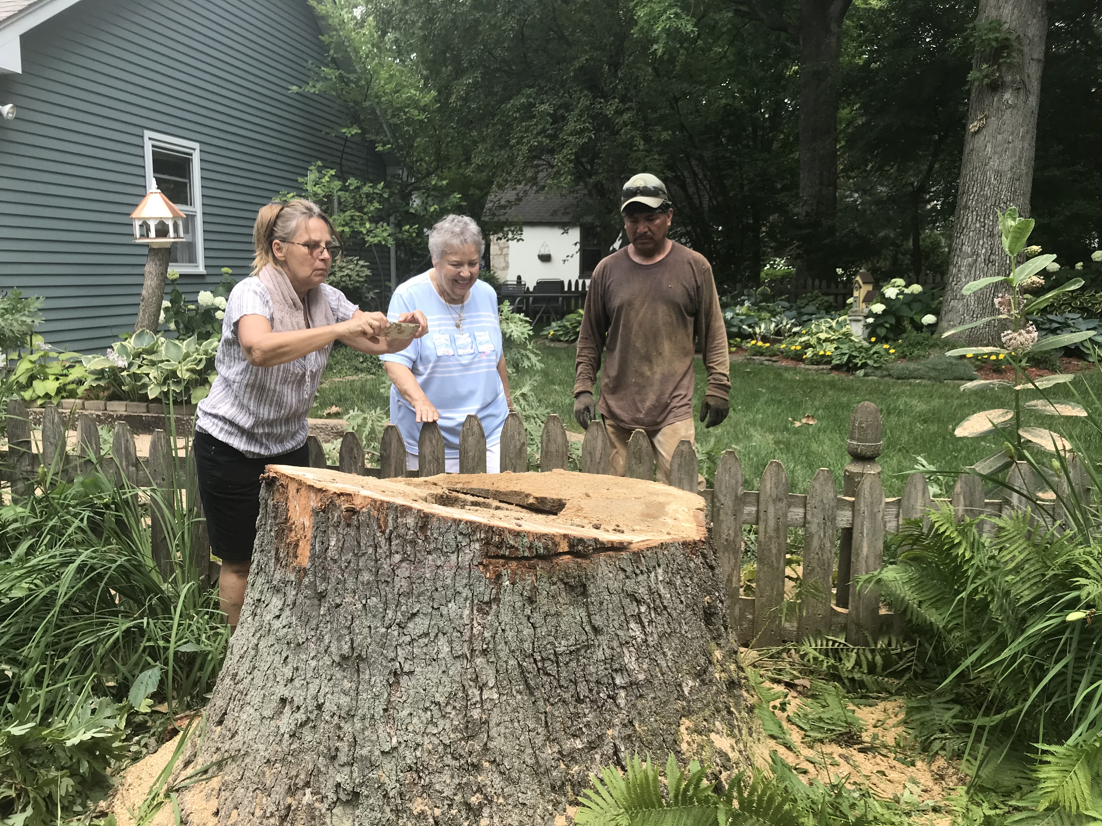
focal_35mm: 28
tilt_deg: -9.0
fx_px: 891
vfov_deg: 49.7
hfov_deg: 63.4
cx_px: 551
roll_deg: -0.4
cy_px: 413
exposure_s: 1/383
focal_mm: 3.99
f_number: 1.8
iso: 20
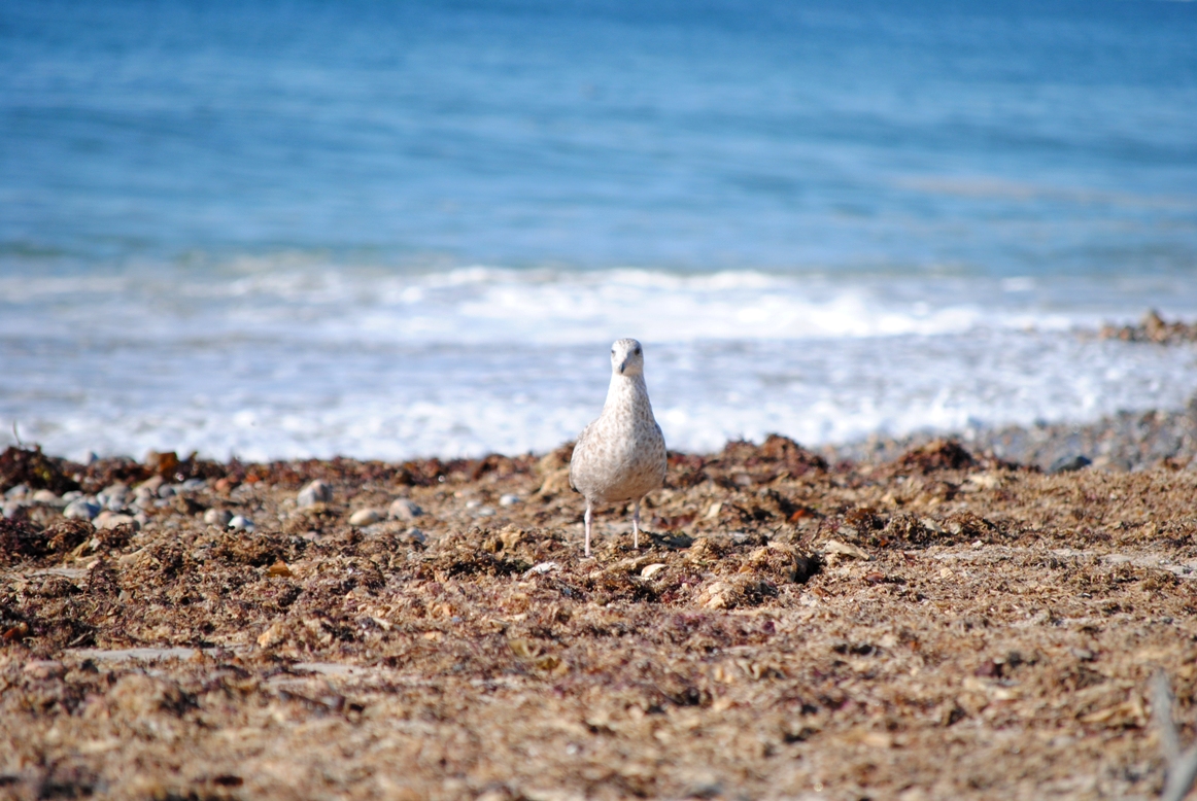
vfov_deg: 4.6
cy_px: 400
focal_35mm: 300
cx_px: 598
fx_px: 9987
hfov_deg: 6.9
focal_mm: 200
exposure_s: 1/640
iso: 200
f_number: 5.6
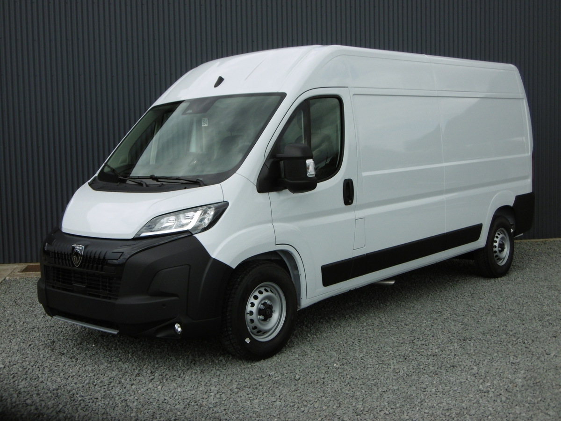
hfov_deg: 43.9
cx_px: 280
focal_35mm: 43
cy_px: 210
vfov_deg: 33.6
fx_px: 697
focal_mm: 7.7
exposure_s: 1/800
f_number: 3.8
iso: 100
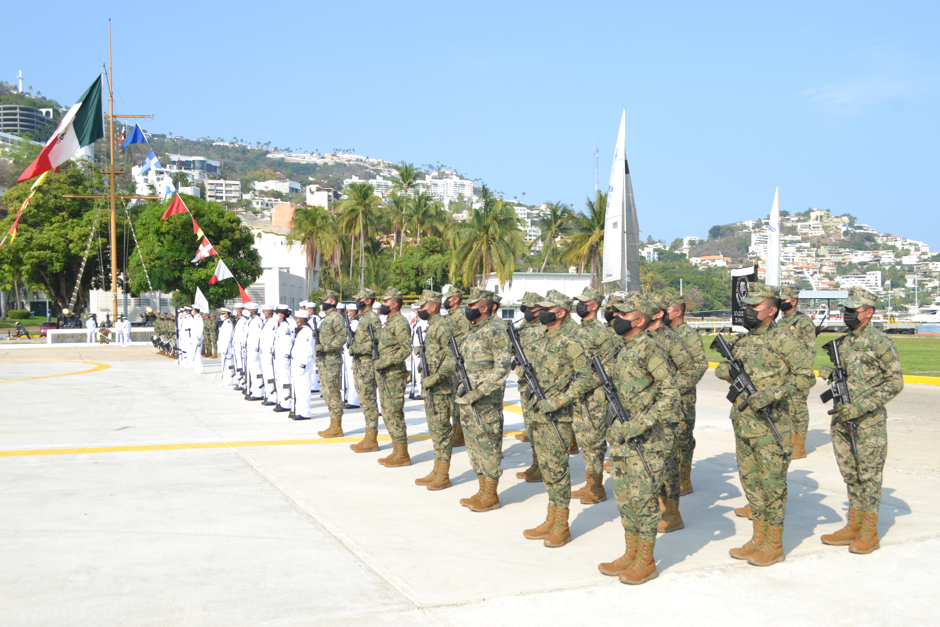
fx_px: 862
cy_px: 314
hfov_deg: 57.2
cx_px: 470
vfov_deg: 40.0
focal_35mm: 33
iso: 100
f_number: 5.6
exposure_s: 1/200
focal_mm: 22
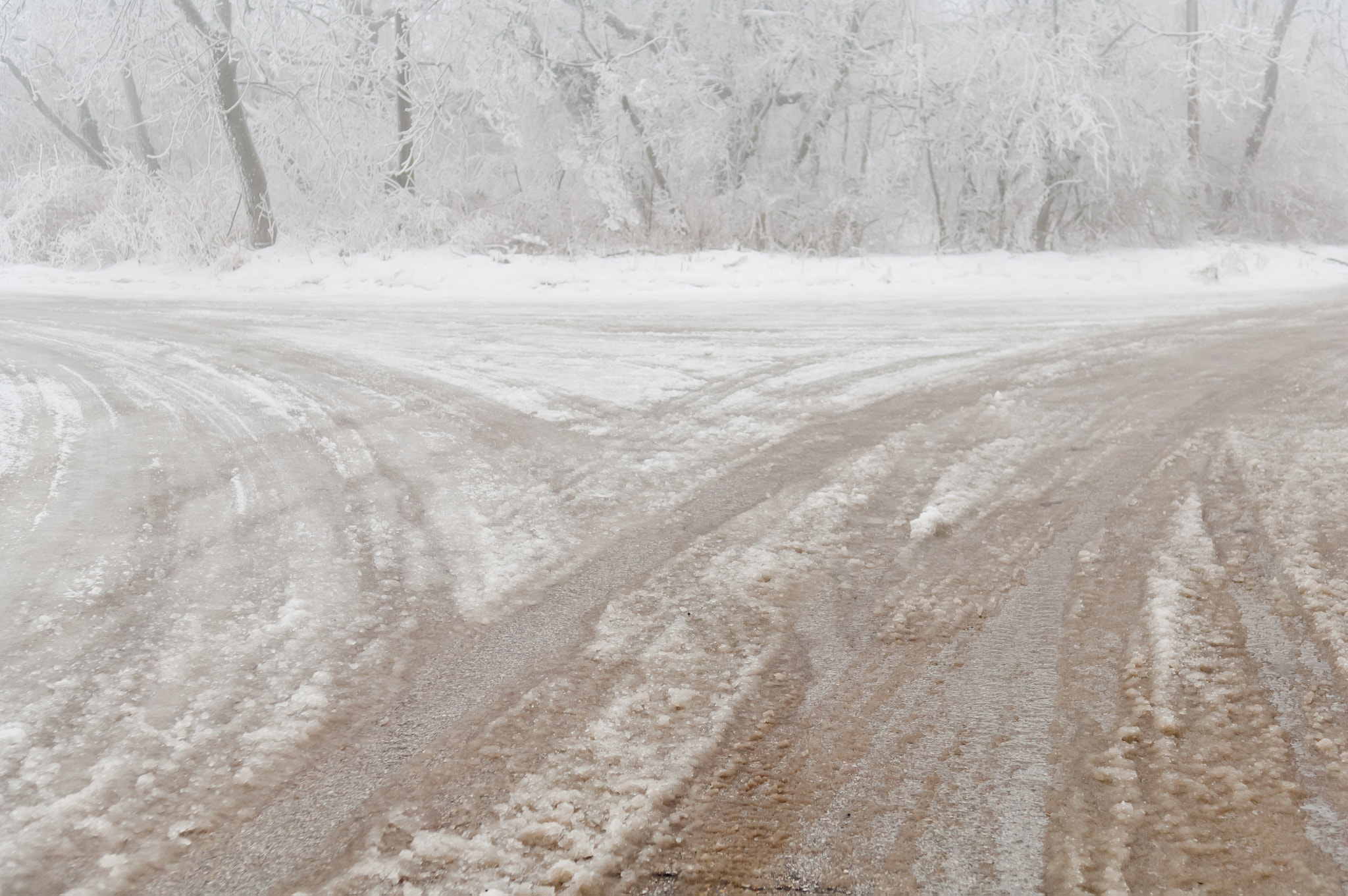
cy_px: 448
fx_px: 1795
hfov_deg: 41.2
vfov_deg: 28.0
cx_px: 674
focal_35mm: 48
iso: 320
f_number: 3.5
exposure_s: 1/60
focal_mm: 32
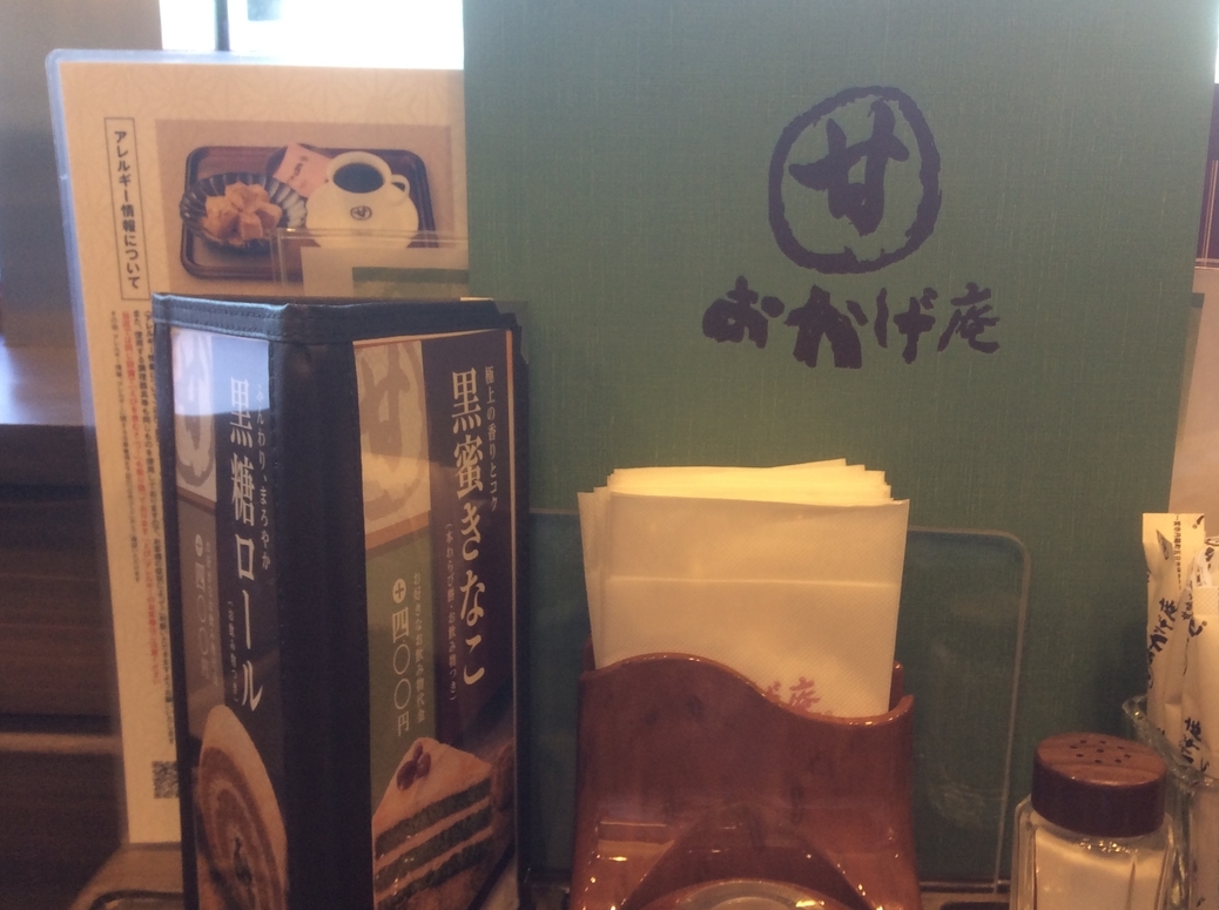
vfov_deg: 38.6
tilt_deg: -12.3
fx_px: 1301
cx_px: 681
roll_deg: -2.1
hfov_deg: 50.1
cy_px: 456
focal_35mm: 37
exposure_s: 1/24
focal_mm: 3.3
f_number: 2.4
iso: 40
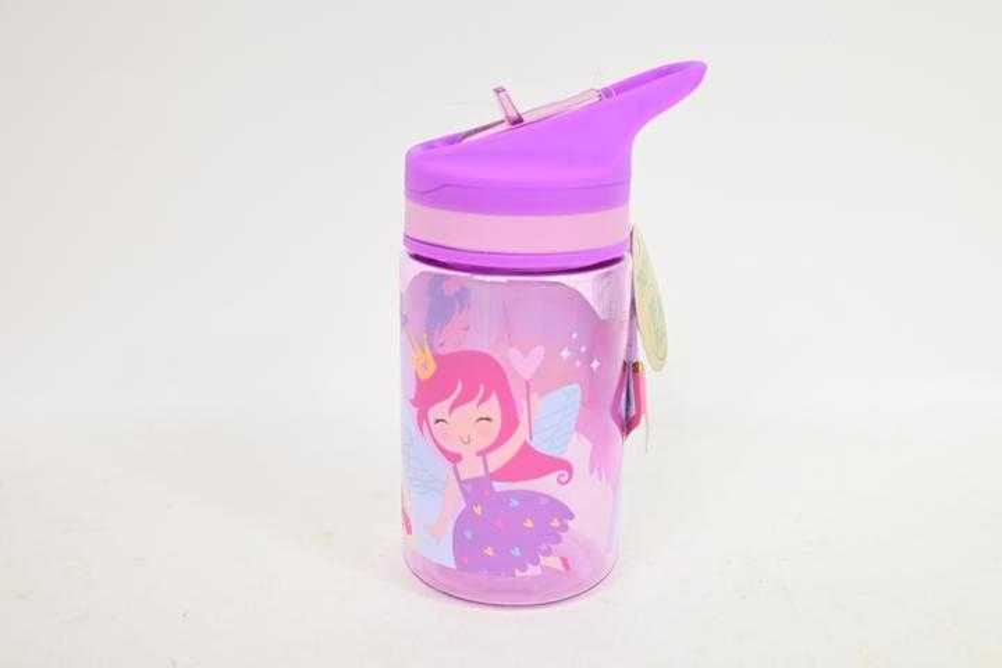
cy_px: 334
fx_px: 1148
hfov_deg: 47.2
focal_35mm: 41
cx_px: 501
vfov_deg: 32.4
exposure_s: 1/160
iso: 400
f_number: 4.5
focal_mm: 27.5
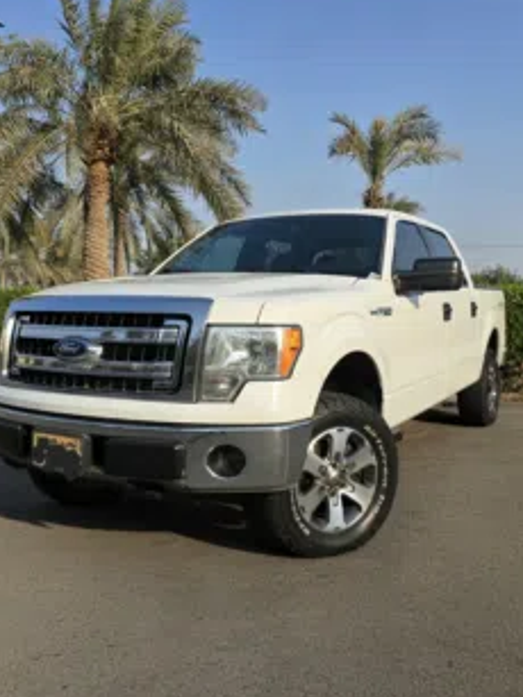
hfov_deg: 46.8
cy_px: 311
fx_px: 605
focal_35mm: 30
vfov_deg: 59.8
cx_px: 259
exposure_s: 1/769
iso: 12
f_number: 1.7
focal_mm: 6.3
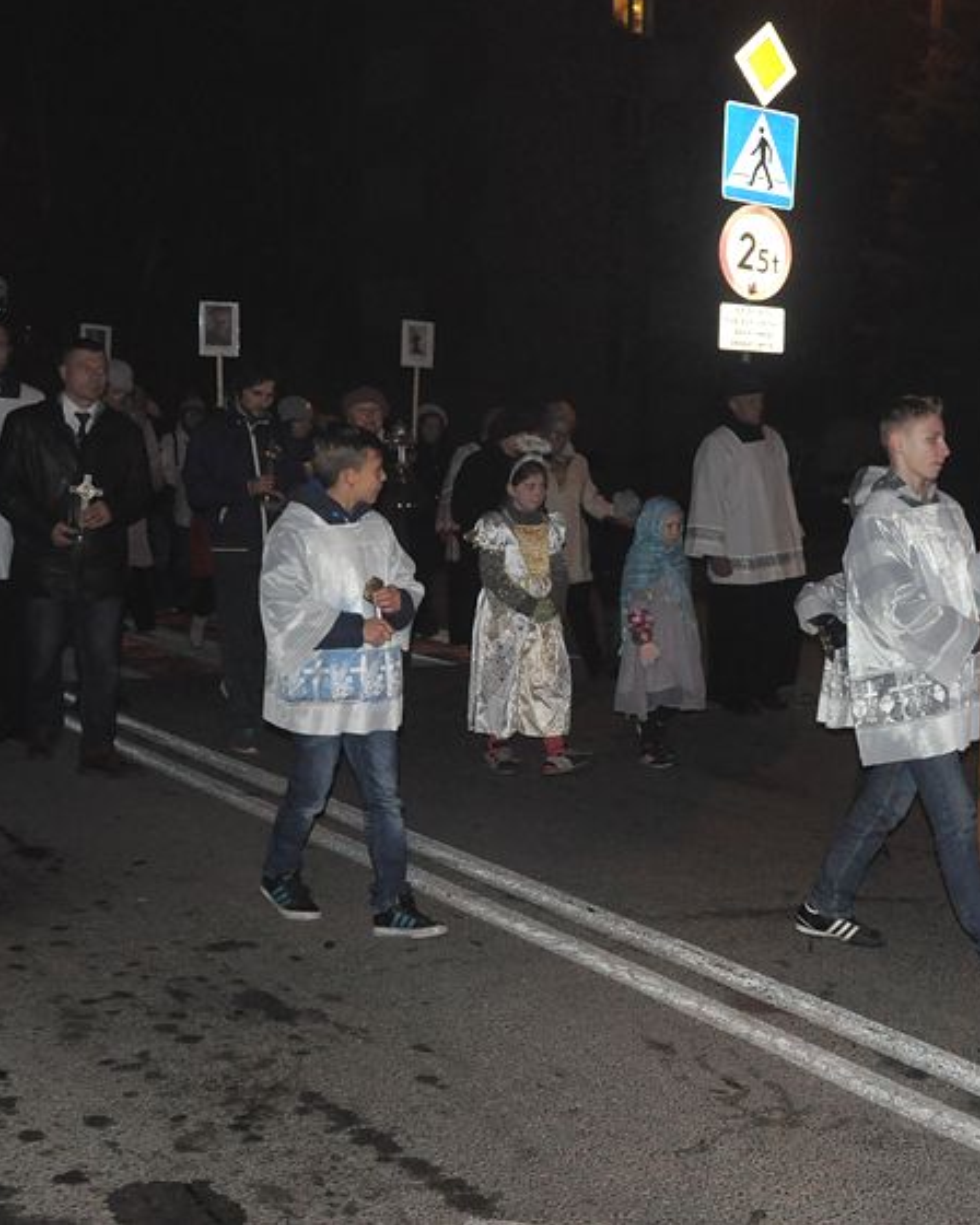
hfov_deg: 31.8
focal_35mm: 47
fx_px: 1704
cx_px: 665
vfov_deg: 39.5
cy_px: 611
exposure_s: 1/60
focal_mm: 22
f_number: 5
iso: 2000
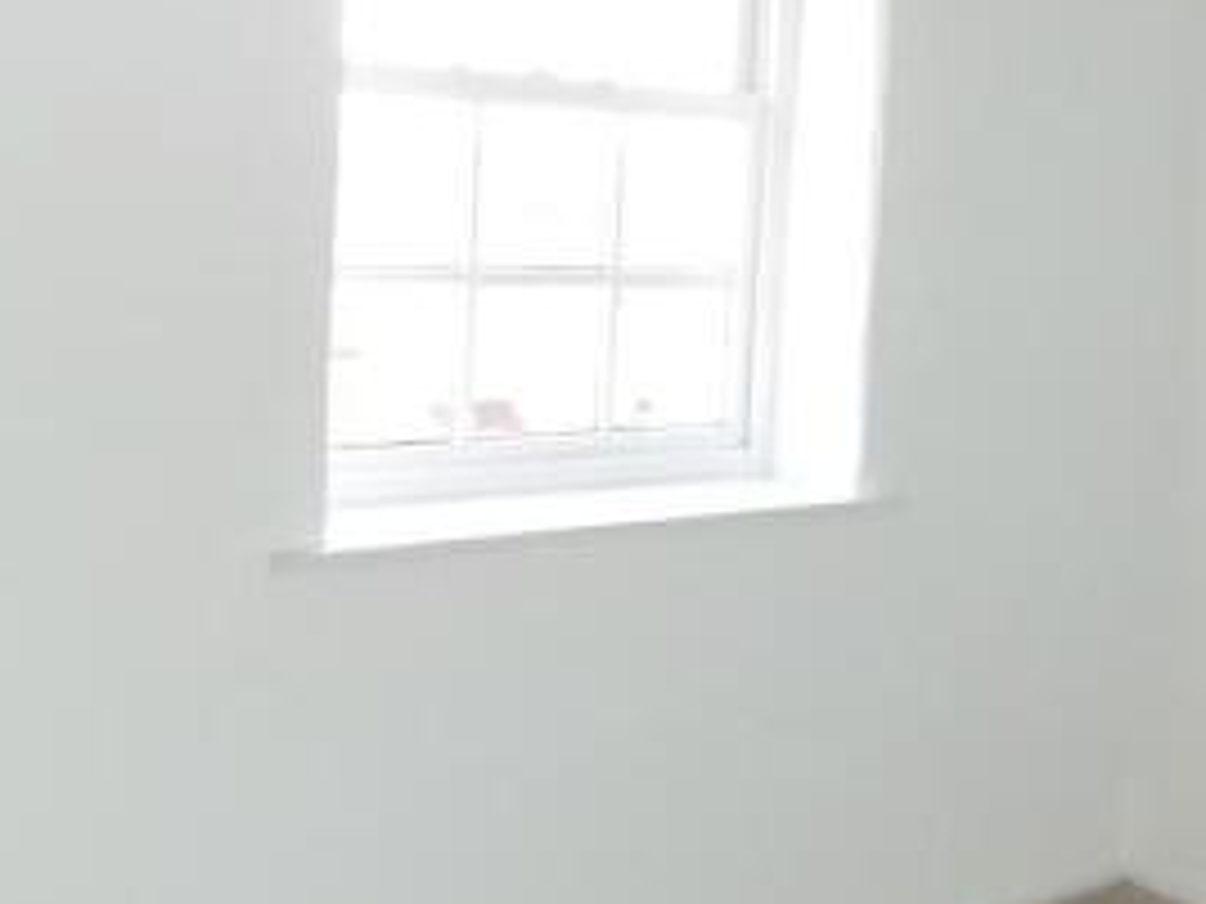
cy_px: 358
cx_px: 898
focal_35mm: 50
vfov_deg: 29.0
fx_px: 1742
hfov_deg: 37.3
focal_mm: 4
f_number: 3.1
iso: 200
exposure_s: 1/80
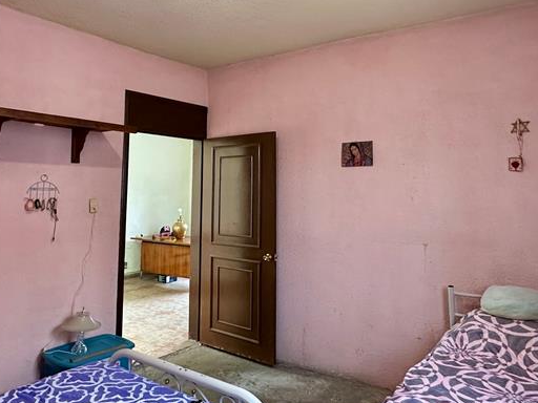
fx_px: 435
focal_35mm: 28
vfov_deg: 49.2
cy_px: 147
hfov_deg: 63.4
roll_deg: -1.0
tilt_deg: +7.0
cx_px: 253
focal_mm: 2.22
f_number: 2.2
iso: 320
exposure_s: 1/75
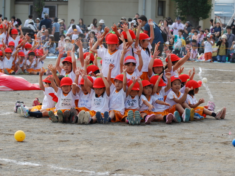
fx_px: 883
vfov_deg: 11.4
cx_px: 135
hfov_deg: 15.2
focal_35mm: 130
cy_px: 78
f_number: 5.6
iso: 200
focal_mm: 70
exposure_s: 1/500
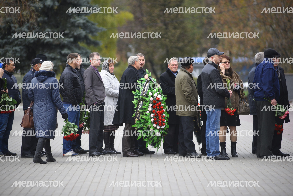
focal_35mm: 200
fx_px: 1628
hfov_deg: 10.3
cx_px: 146
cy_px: 98
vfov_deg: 6.9
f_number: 2.8
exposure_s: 1/800
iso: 500
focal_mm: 200
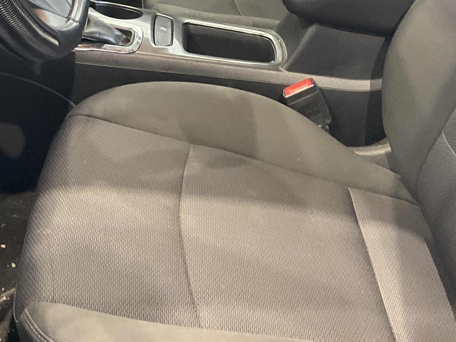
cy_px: -14
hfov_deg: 30.6
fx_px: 830
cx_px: 179
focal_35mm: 63
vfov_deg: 22.3
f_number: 1.8
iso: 320
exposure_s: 1/30
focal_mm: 3
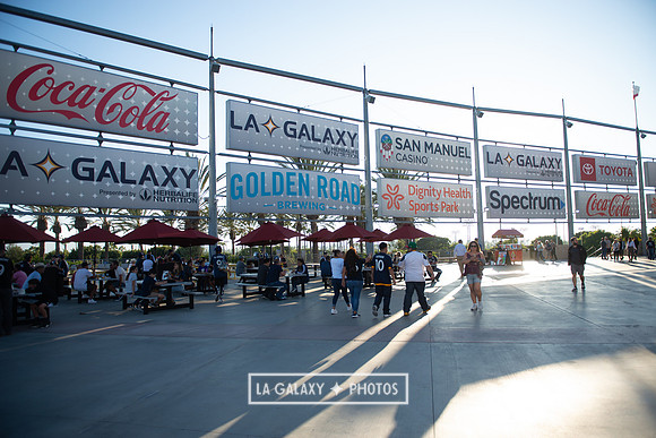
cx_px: 328
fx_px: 437
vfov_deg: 53.2
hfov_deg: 73.7
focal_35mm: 24
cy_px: 219
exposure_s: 1/1250
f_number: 2.8
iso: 200
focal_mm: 24
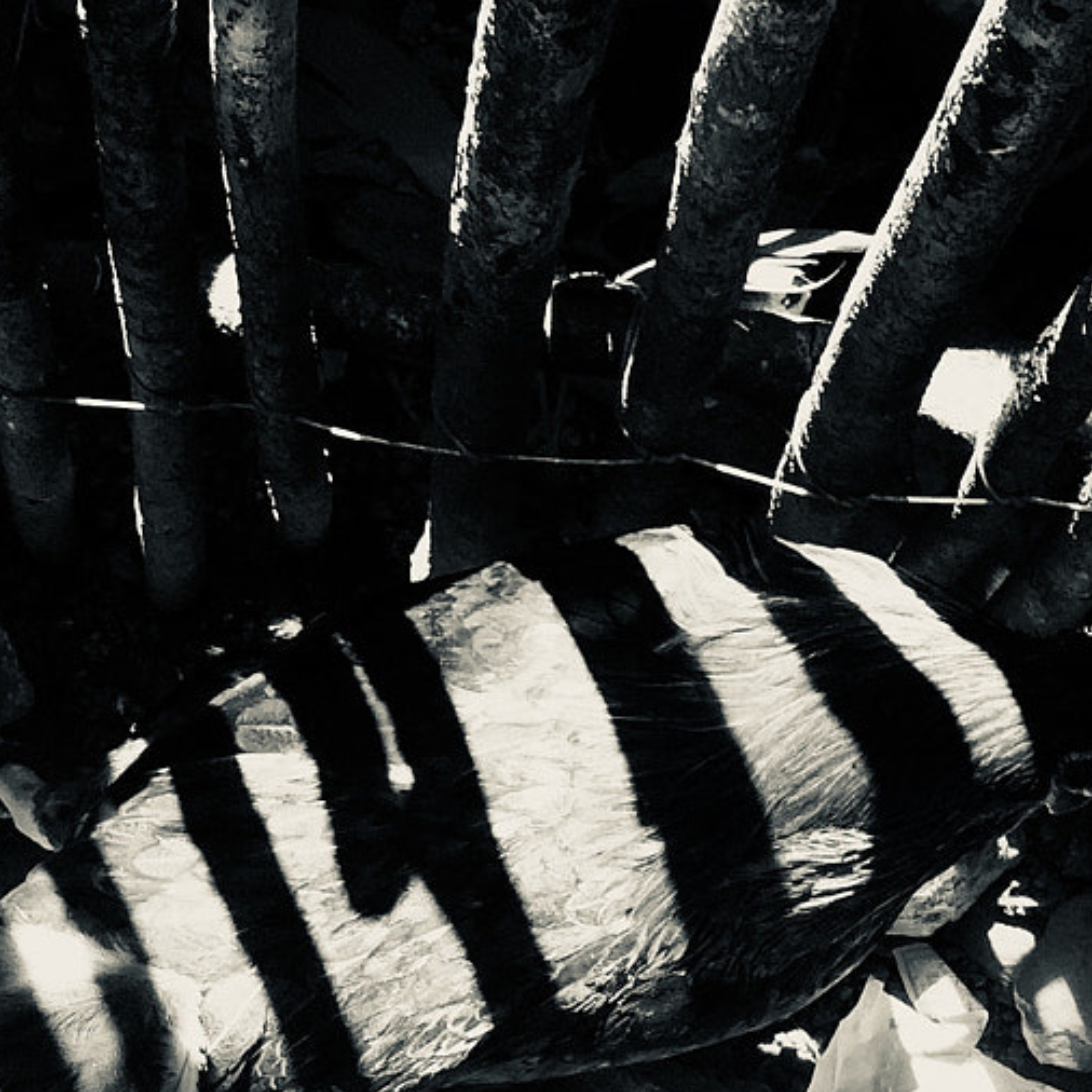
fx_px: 2891
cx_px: 747
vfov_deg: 20.8
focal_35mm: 81
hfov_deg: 21.3
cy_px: 1032
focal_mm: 4.15
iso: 32
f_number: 2.2
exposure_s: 1/430
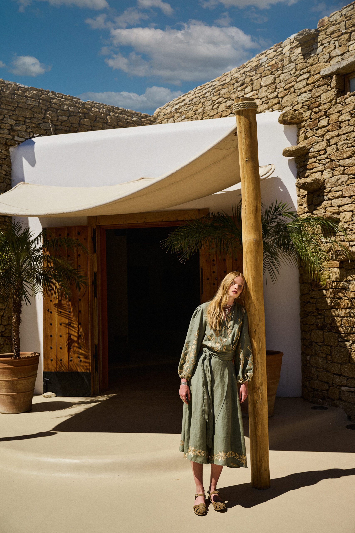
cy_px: 266
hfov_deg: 38.4
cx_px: 178
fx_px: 510
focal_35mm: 34
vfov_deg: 55.1
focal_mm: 34.5
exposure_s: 1/3200
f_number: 2.8
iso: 100
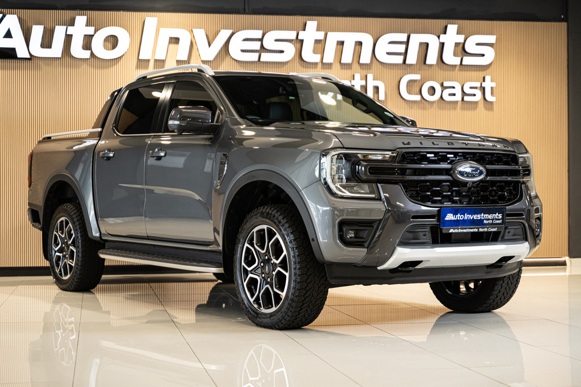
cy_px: 194
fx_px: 1033
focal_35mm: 64
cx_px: 290
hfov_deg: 31.4
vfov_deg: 21.2
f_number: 2.8
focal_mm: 64
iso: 640
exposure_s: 1/160
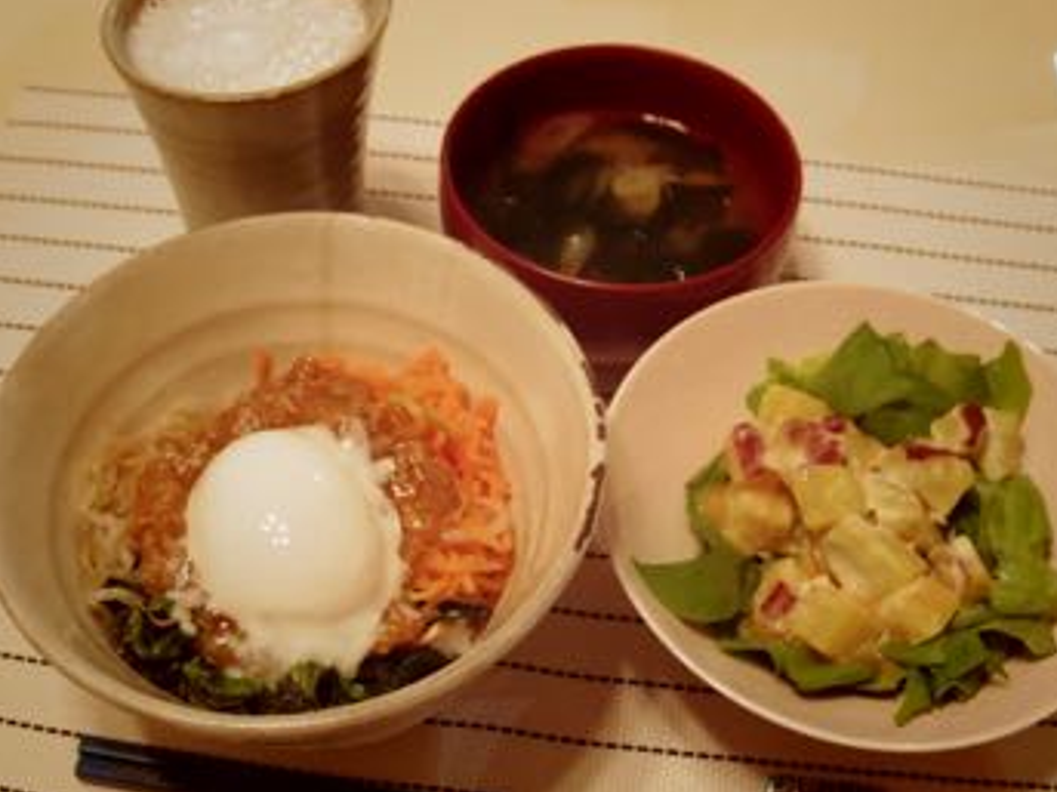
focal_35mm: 48
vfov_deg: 30.2
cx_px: 533
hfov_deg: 39.7
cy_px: 393
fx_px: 1465
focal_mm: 8.5
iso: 1600
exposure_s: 1/160
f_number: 2.8
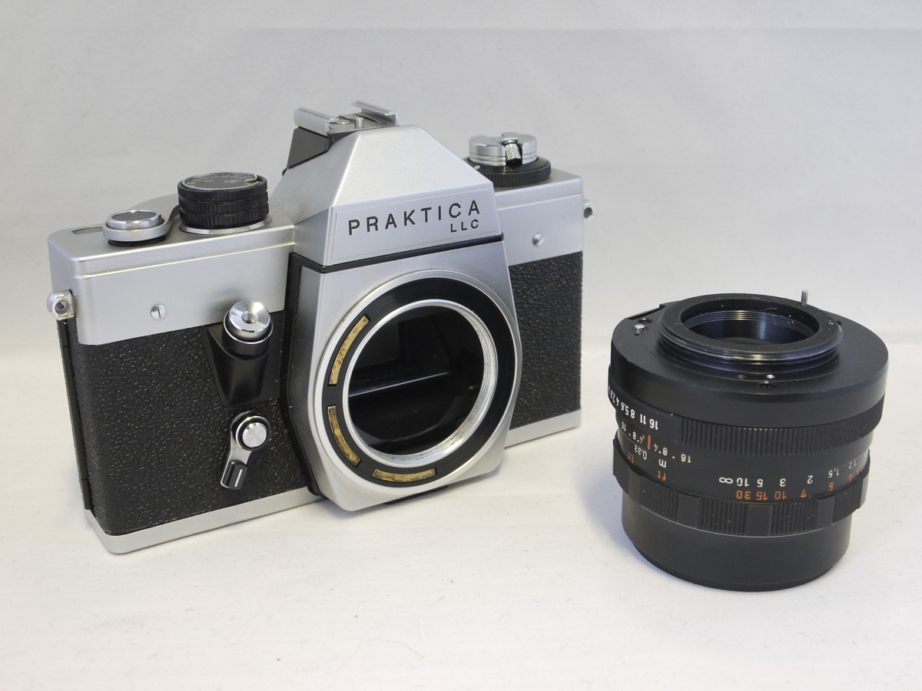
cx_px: 461
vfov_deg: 30.3
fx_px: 1278
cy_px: 346
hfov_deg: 39.7
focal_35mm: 48
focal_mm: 24
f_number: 8
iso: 400
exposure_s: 1/10
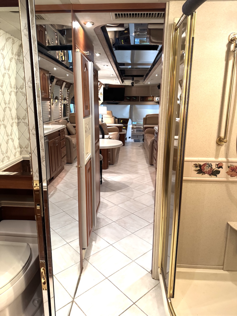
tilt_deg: -13.6
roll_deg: +0.6
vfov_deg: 71.6
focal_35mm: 24
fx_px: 219
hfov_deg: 56.8
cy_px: 158
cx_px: 118
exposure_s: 1/60
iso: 500
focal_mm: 6.76
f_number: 1.78
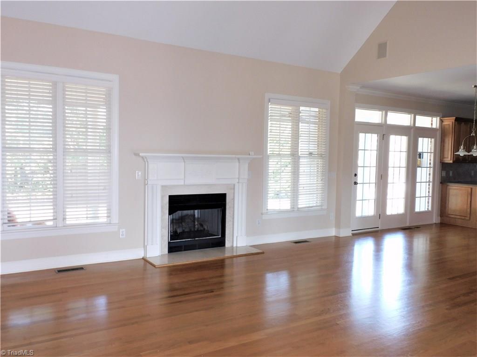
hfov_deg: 60.0
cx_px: 238
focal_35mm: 30
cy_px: 178
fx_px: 413
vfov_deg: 46.8
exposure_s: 1/30
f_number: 3.5
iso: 160
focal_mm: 5.4
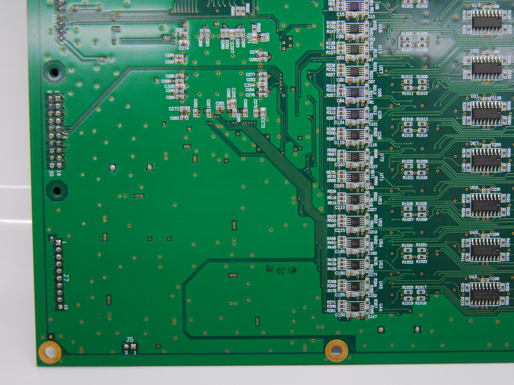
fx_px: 921
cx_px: 288
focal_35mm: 62
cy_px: 193
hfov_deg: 31.2
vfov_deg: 23.6
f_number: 3.2
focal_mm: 38
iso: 800
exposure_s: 1/160
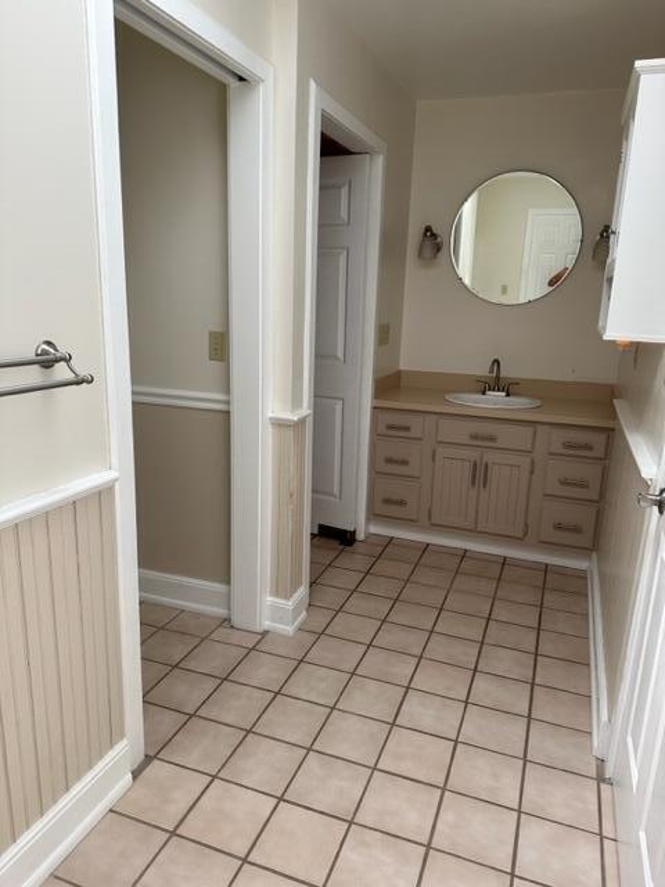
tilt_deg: -14.3
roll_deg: -1.8
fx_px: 615
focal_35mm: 24
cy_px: 444
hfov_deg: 56.8
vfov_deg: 71.6
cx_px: 332
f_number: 1.78
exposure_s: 1/273
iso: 80
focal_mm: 6.86
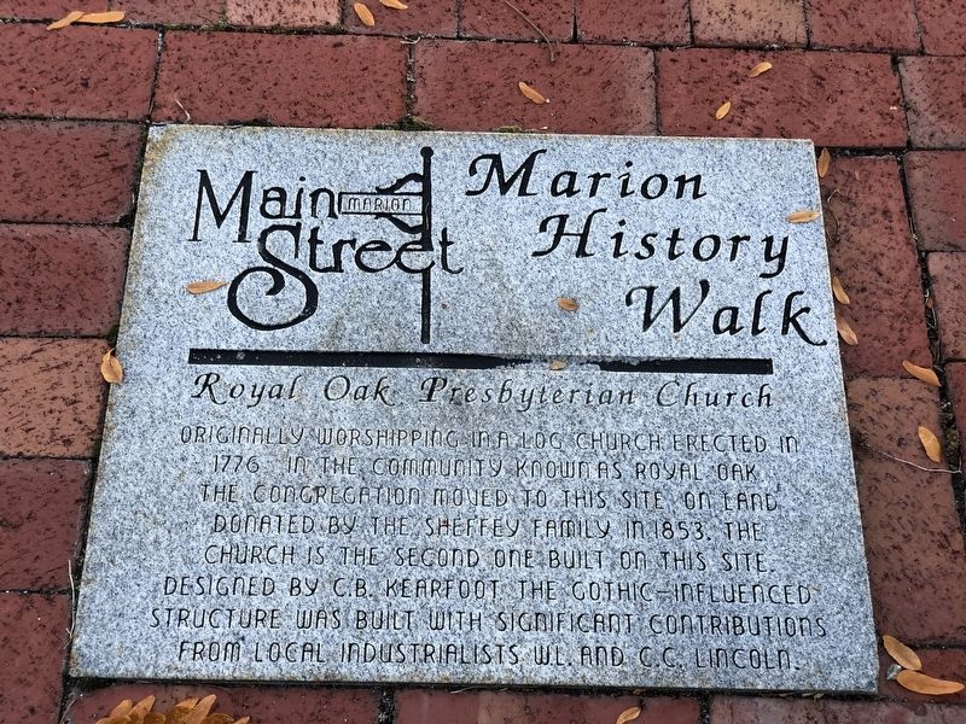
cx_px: 483
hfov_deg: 36.8
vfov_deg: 28.0
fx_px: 1451
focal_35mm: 52
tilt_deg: -61.3
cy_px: 362
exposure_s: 1/60
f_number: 2.4
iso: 25
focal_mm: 6
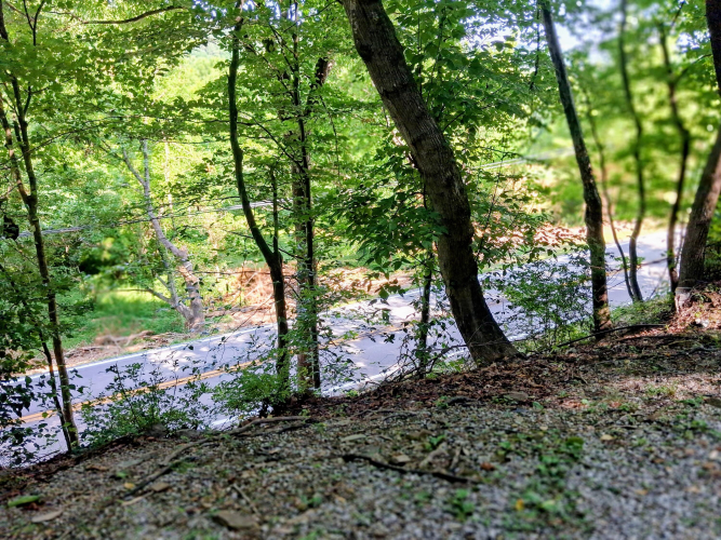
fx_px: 562
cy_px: 270
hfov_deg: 65.3
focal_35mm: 27
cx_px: 360
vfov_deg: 51.3
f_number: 1.8
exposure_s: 1/120
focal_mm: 4
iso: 40
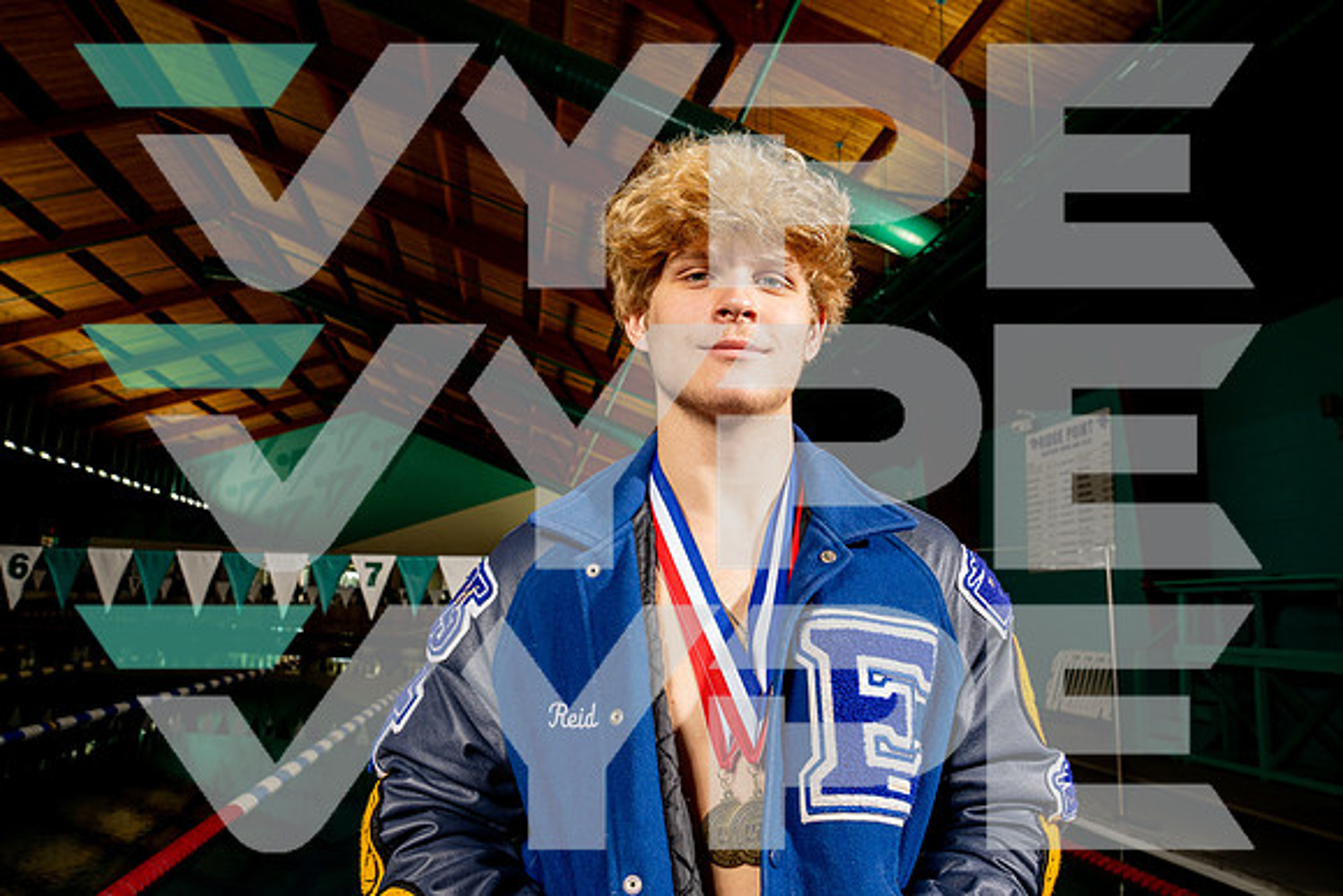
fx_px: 896
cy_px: 448
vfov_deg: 53.2
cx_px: 672
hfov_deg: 73.7
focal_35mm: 24
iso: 500
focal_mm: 24
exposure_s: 1/125
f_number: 7.1
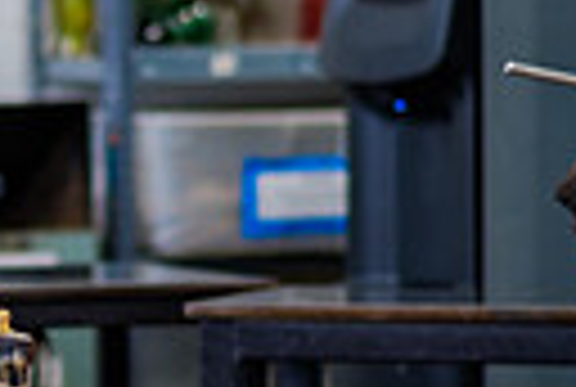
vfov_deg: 3.5
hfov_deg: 5.1
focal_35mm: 396
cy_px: 183
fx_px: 6351
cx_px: -335
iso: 200
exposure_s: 1/125
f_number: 1.4
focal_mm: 56
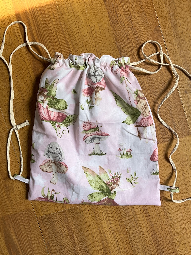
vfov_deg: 61.7
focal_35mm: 29
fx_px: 213
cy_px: 128
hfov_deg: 48.2
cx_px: 96
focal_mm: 3
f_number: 1.8
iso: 16
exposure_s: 1/122
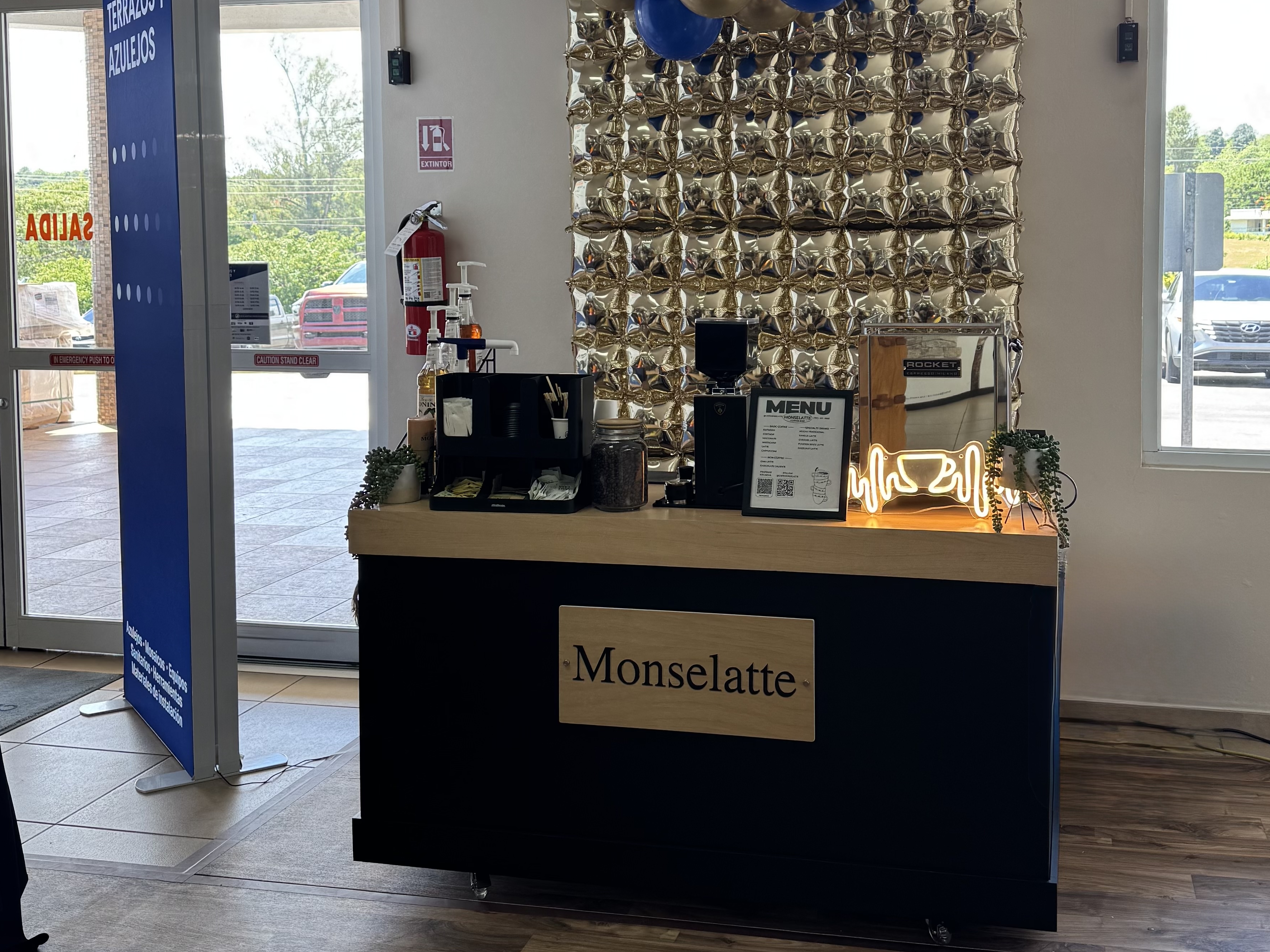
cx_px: 725
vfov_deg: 48.2
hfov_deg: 61.4
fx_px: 1064
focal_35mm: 29
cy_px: 442
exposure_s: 1/120
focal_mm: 6.76
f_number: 1.78
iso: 80
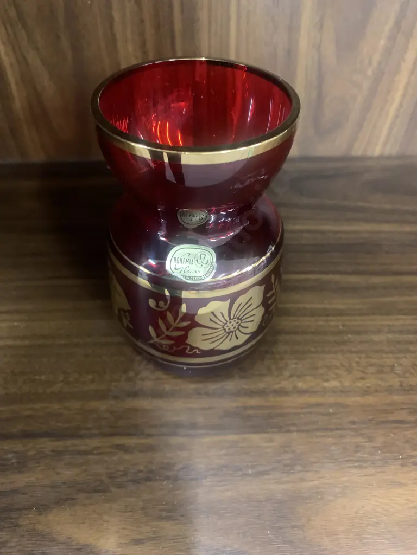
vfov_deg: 67.3
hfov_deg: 53.1
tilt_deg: -46.2
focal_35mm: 26
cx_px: 208
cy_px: 278
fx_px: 418
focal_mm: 4.25
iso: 640
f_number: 1.8
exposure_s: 1/25
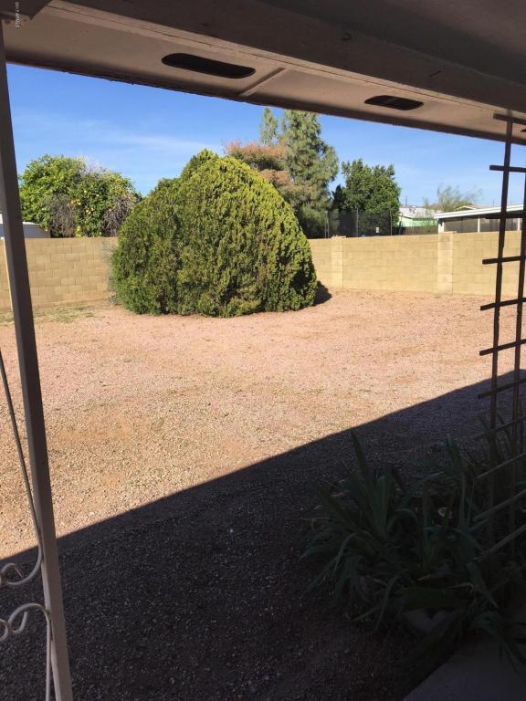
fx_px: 588
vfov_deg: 61.7
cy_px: 350
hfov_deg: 48.2
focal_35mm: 29
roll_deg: +2.7
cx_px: 263
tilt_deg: -13.1
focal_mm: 4.15
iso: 25
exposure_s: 1/1183
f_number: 2.2
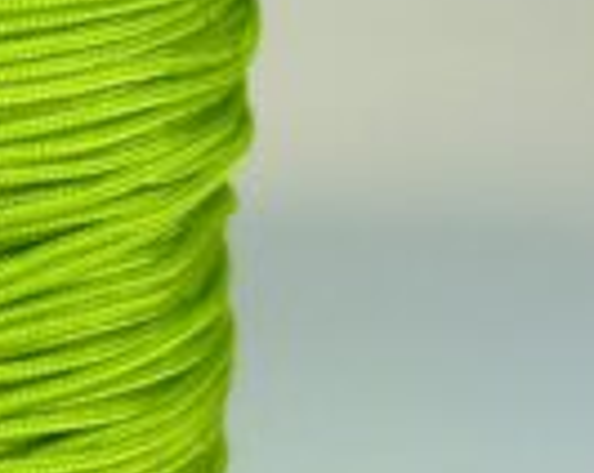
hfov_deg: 7.1
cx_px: -362
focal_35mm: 269
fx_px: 4722
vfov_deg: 5.7
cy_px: 76
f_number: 4.5
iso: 100
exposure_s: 1/320
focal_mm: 10.9
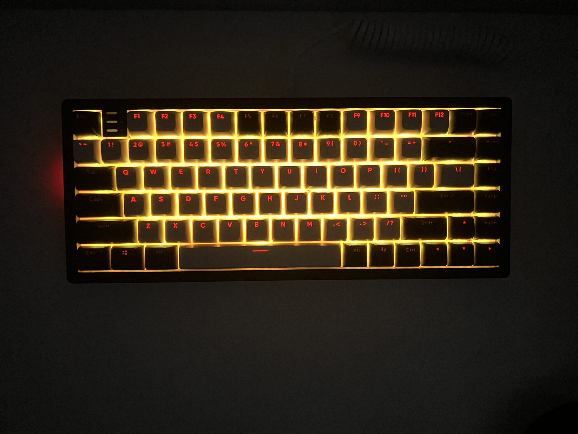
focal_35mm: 26
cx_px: 289
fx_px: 434
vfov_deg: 53.1
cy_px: 217
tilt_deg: -88.0
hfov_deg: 67.3
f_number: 1.5
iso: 1000
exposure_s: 1/15
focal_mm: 5.7
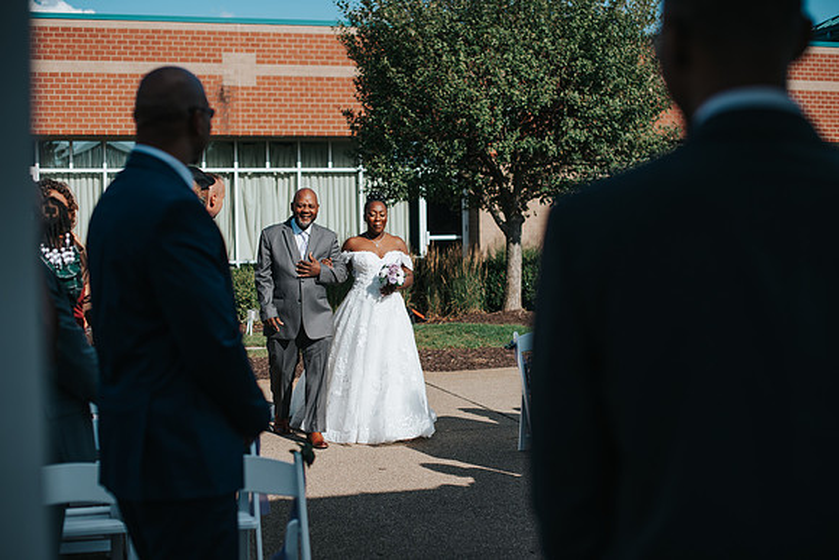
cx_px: 420
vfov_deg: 27.0
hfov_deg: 39.6
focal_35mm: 50
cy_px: 280
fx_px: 1165
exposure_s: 1/4000
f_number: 2.5
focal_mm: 50
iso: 125
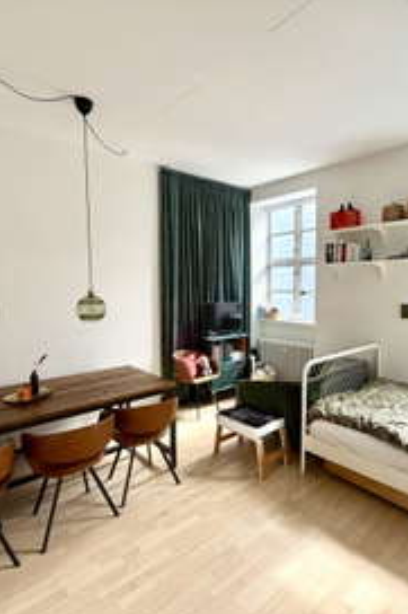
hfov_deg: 61.5
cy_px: 312
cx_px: 236
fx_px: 340
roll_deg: +0.5
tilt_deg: -4.0
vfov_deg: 84.0
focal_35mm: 20
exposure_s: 1/121
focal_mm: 2.22
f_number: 2.2
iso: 100
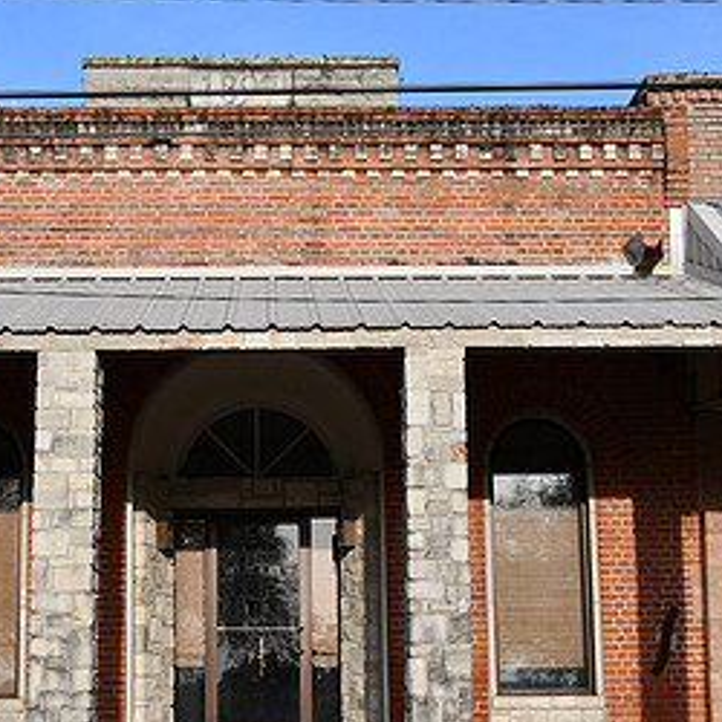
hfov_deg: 24.3
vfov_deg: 24.3
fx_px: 1675
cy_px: 426
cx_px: 289
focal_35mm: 71
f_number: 13
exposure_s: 1/640
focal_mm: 24
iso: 800
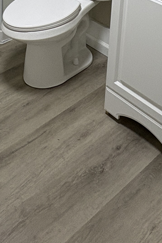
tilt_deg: -10.9
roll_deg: -1.8
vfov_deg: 27.7
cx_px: 18
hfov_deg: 24.0
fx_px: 371
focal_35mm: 55
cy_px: -99
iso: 200
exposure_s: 1/120
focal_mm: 2.22
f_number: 2.2
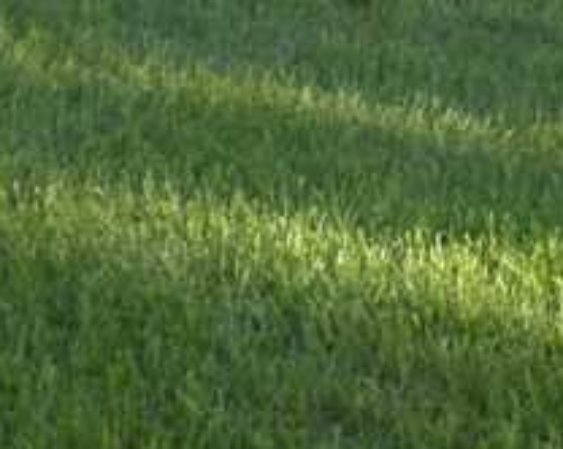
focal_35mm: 143
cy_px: -270
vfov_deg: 10.3
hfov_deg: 13.5
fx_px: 2381
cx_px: 403
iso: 64
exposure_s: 1/164
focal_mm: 6.3
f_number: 3.1
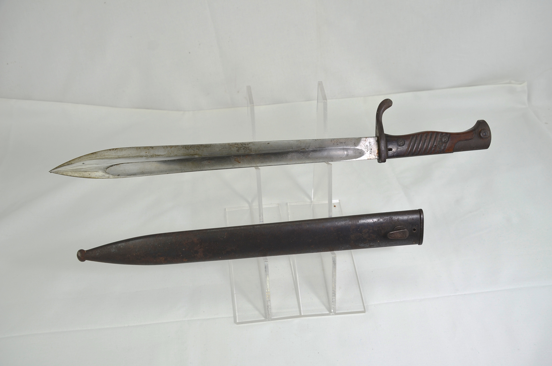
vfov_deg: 39.8
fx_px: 505
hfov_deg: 57.3
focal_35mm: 33
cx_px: 276
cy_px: 183
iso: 200
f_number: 6.3
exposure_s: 1/160
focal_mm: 22
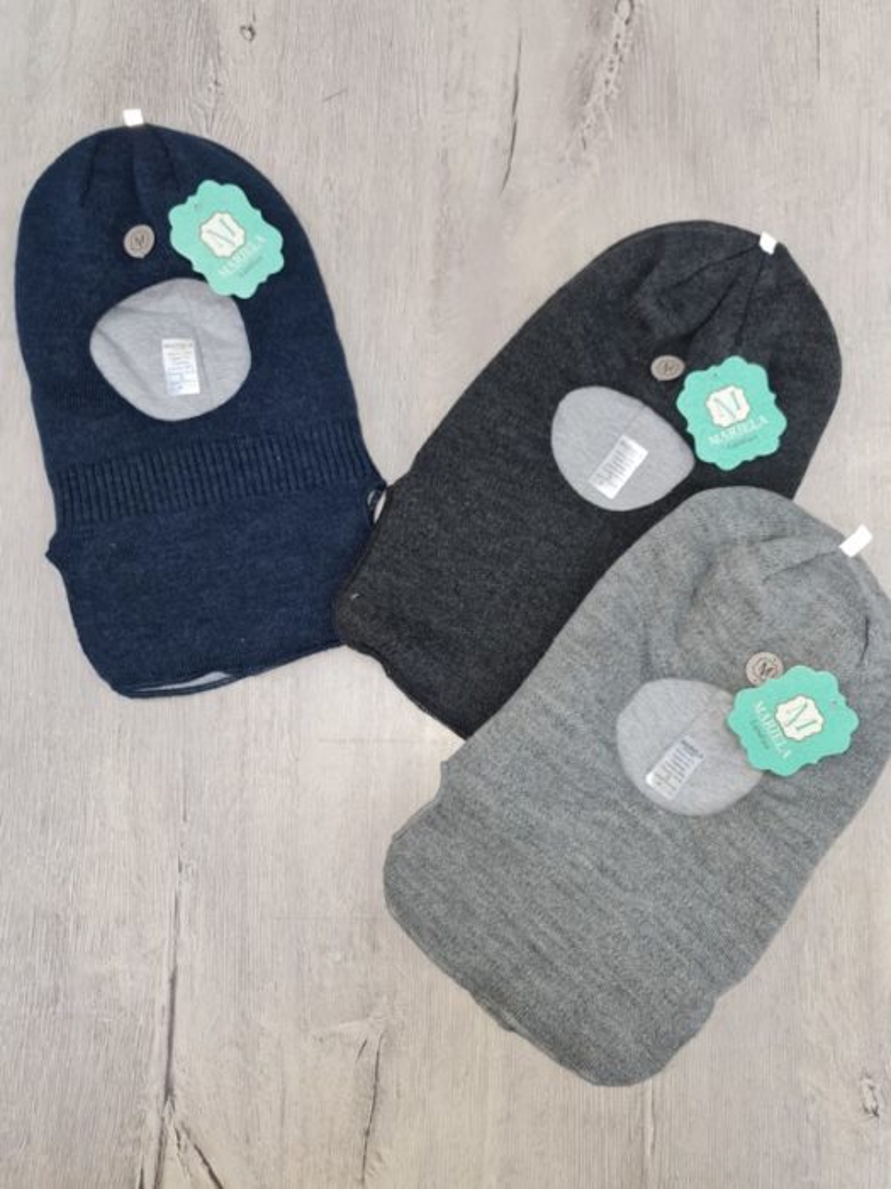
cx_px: 446
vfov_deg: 69.4
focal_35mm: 25
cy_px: 594
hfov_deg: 54.9
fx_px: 858
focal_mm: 7
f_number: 1.8
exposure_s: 1/100
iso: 200
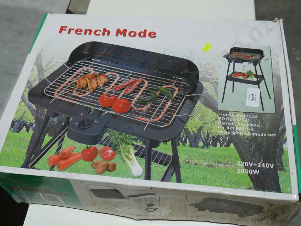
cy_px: 113
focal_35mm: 34
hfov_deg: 53.9
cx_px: 150
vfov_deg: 41.8
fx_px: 296
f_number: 4.5
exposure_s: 1/125
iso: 200
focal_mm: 17
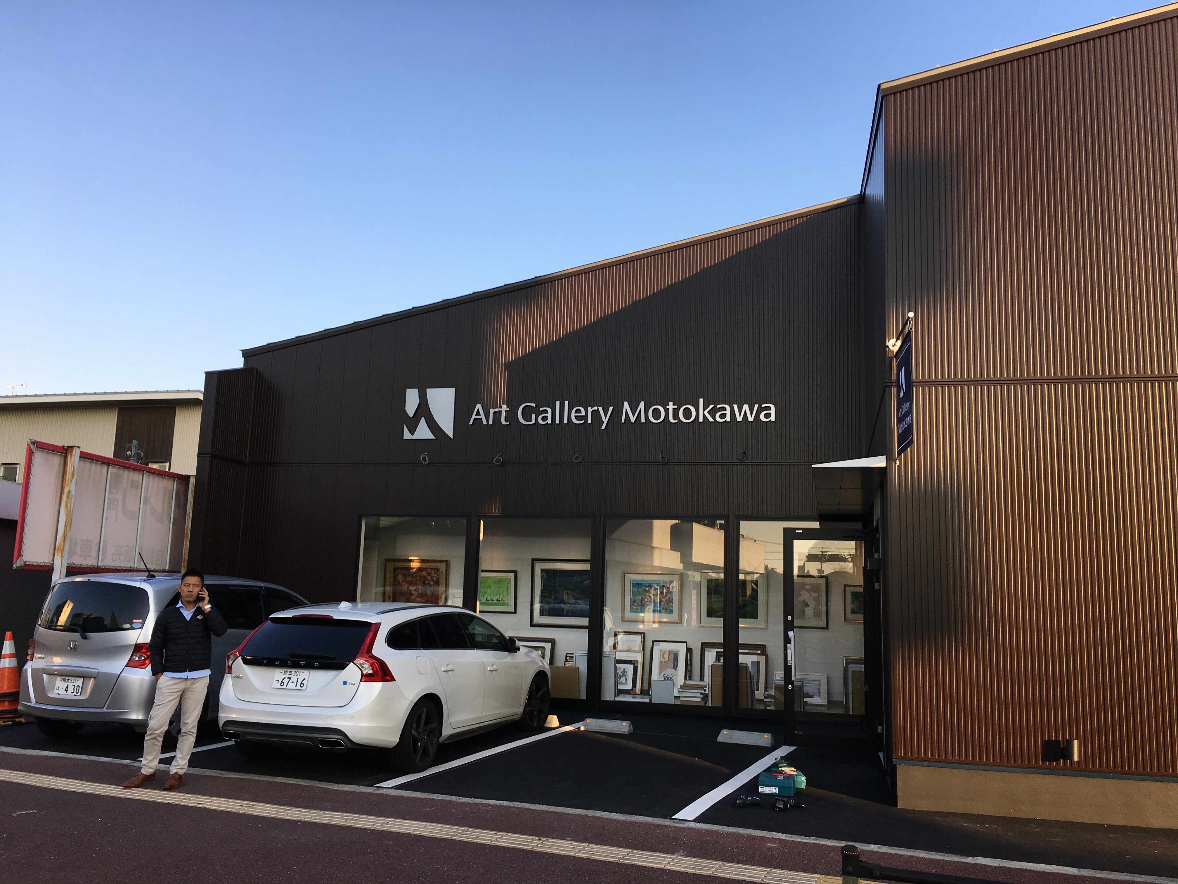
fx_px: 987
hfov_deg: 61.7
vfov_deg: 48.2
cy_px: 442
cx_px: 589
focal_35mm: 29
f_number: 2.2
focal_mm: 4.15
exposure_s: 1/538
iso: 25
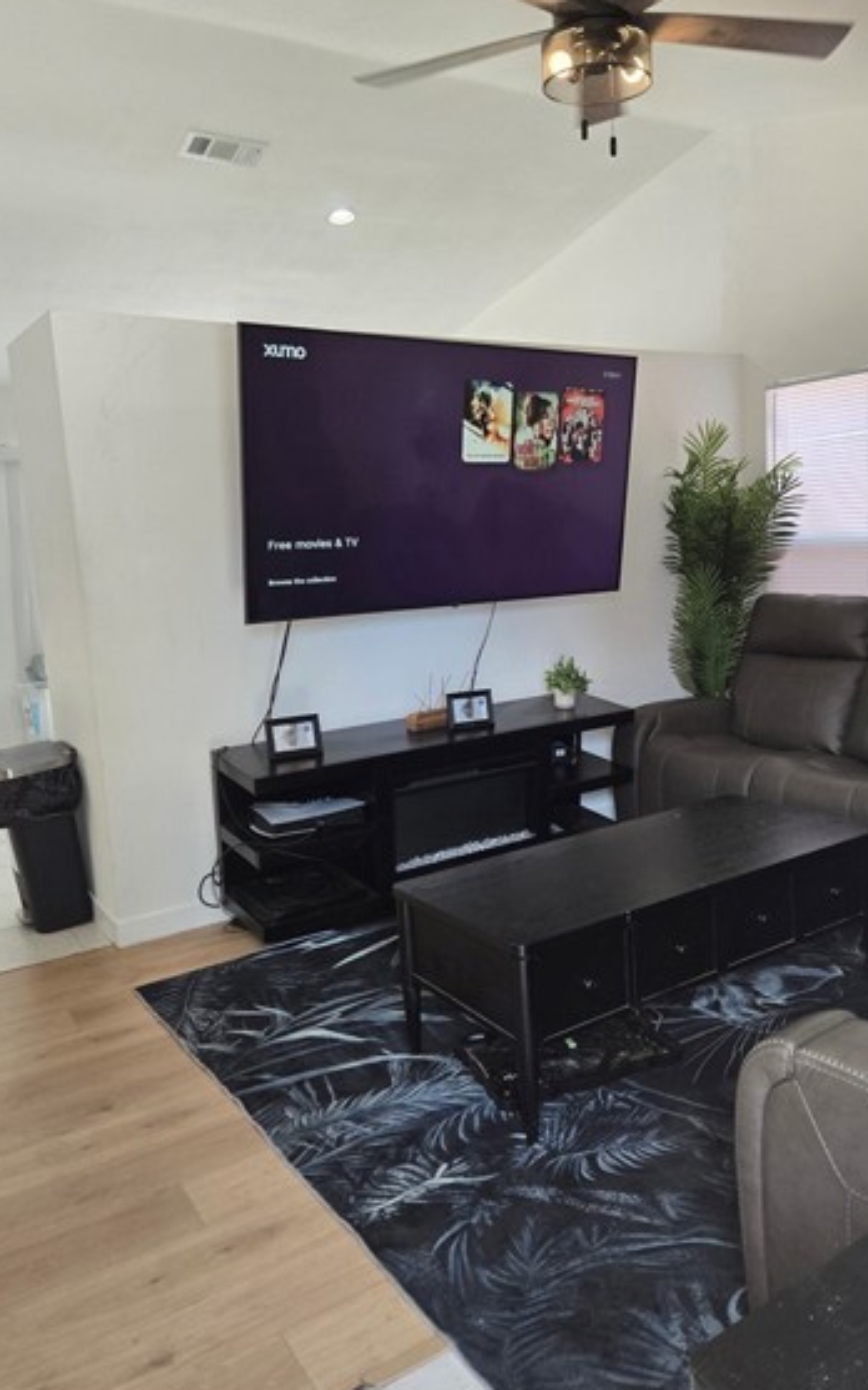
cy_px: 689
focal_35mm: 28
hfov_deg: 44.3
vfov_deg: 66.5
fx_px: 1060
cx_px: 524
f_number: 1.8
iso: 125
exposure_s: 1/180
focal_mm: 5.4
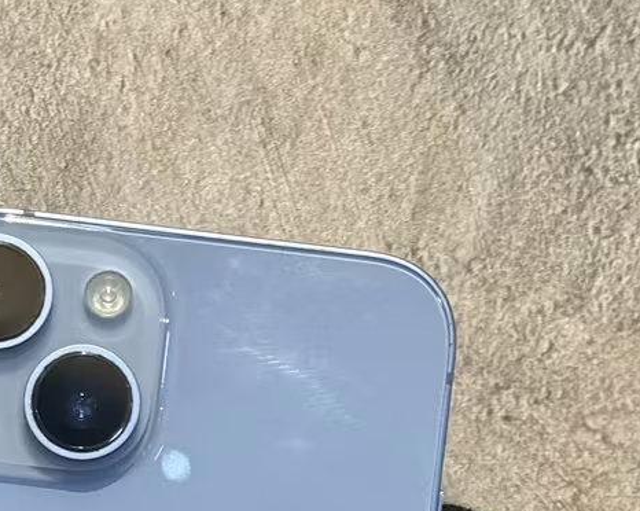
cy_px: 674
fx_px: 3047
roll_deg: -16.0
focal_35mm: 161
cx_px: 70
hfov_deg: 11.9
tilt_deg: +6.7
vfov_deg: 9.4
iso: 64
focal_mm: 6.76
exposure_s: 1/50
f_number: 1.78
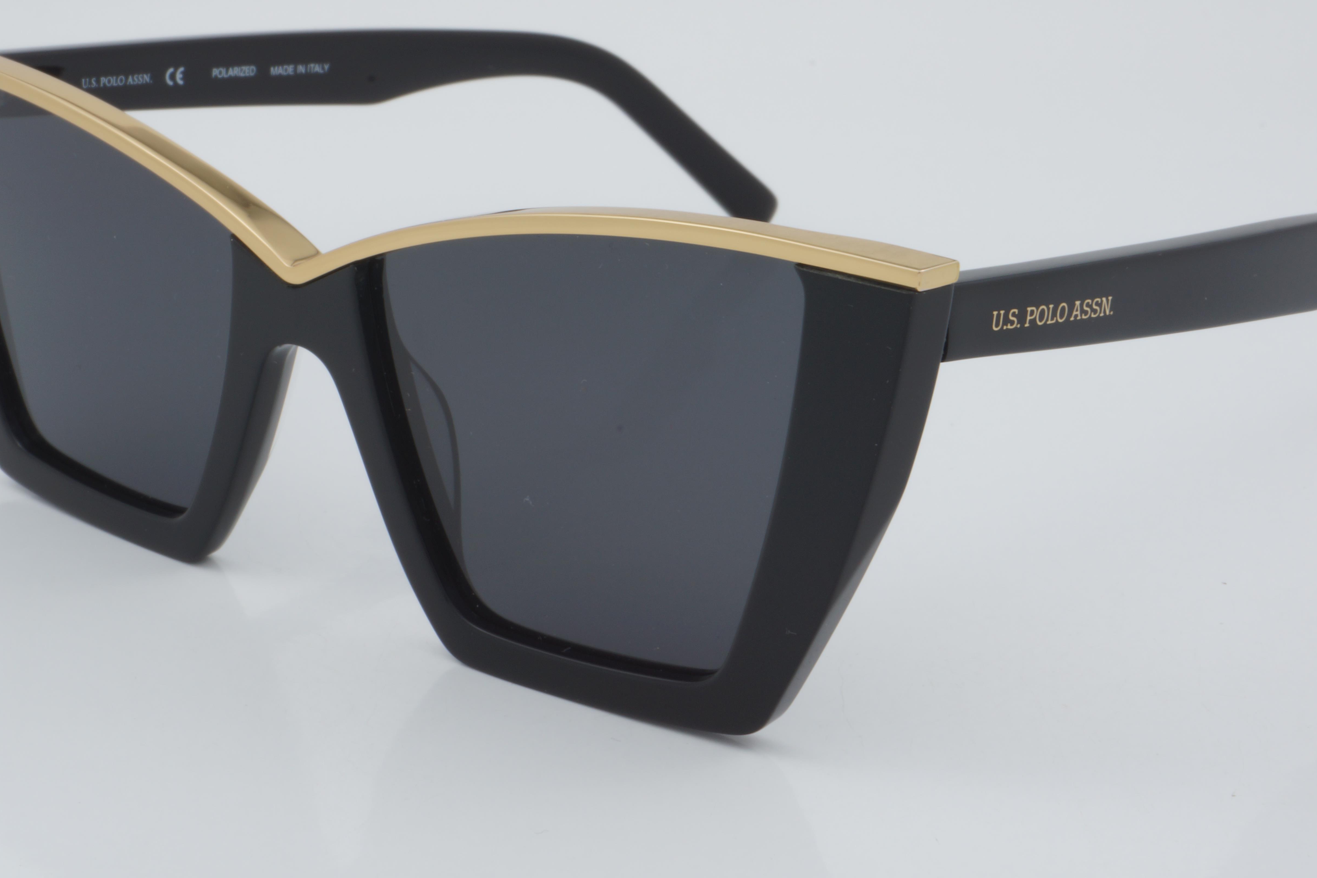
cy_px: 386
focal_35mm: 93
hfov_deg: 21.9
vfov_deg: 14.7
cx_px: 671
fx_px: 3402
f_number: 32
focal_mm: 50
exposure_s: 1/3
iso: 100
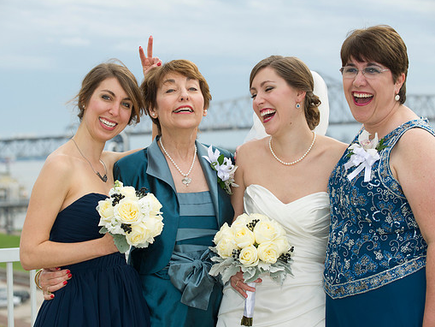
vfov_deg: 14.2
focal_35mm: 104
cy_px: 164
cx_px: 210
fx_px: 1307
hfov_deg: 18.9
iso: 200
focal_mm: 95
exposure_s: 1/200
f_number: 4.5
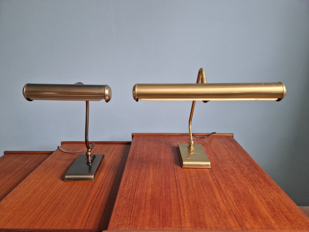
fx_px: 205
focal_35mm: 23
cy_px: 116
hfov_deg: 73.9
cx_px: 154
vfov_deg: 58.9
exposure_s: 1/100
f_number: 1.8
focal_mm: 5.4
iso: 800
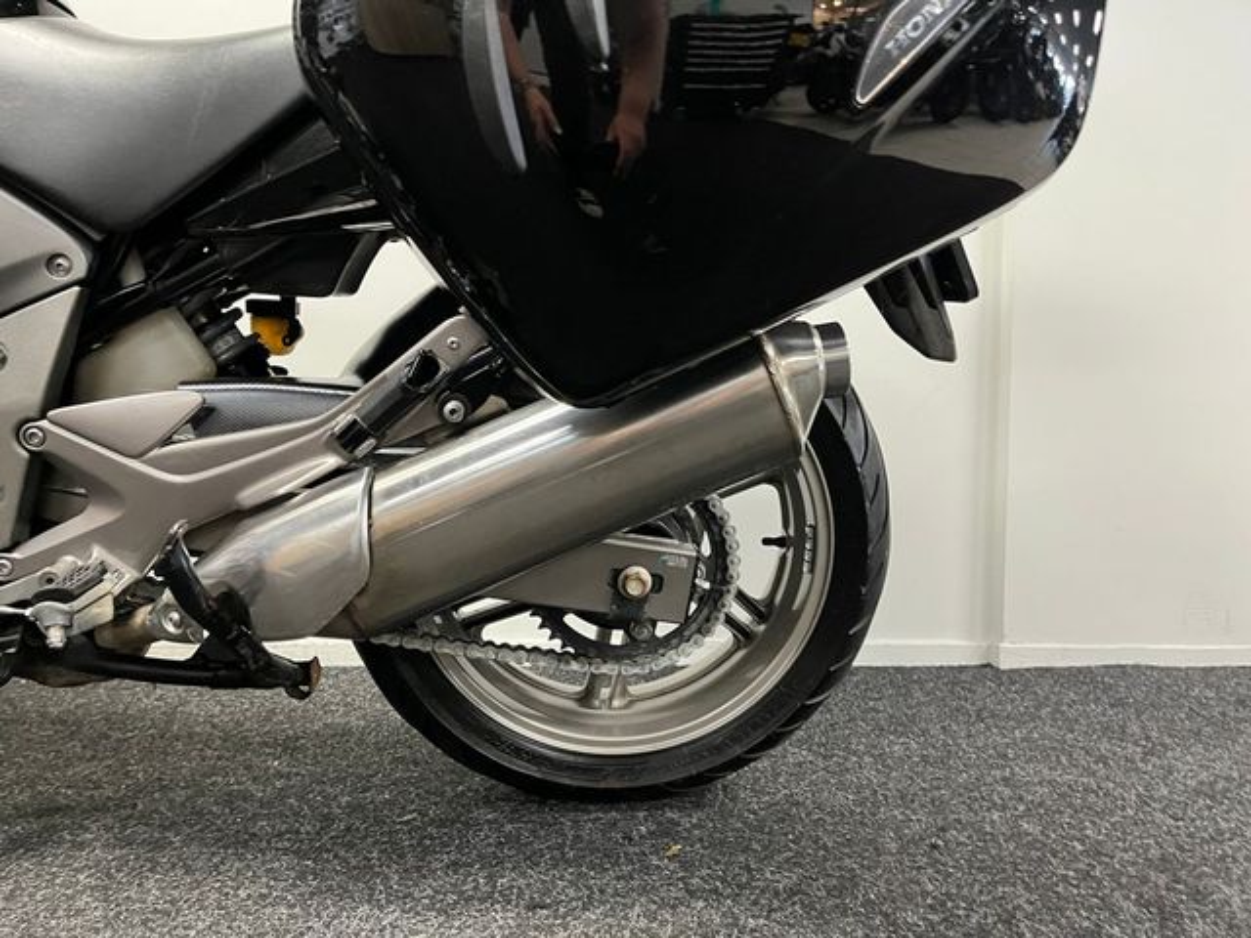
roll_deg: -0.7
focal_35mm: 26
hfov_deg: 67.3
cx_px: 626
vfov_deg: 53.1
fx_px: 940
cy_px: 469
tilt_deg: -1.8
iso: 320
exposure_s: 1/50
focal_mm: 5.1
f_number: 1.6
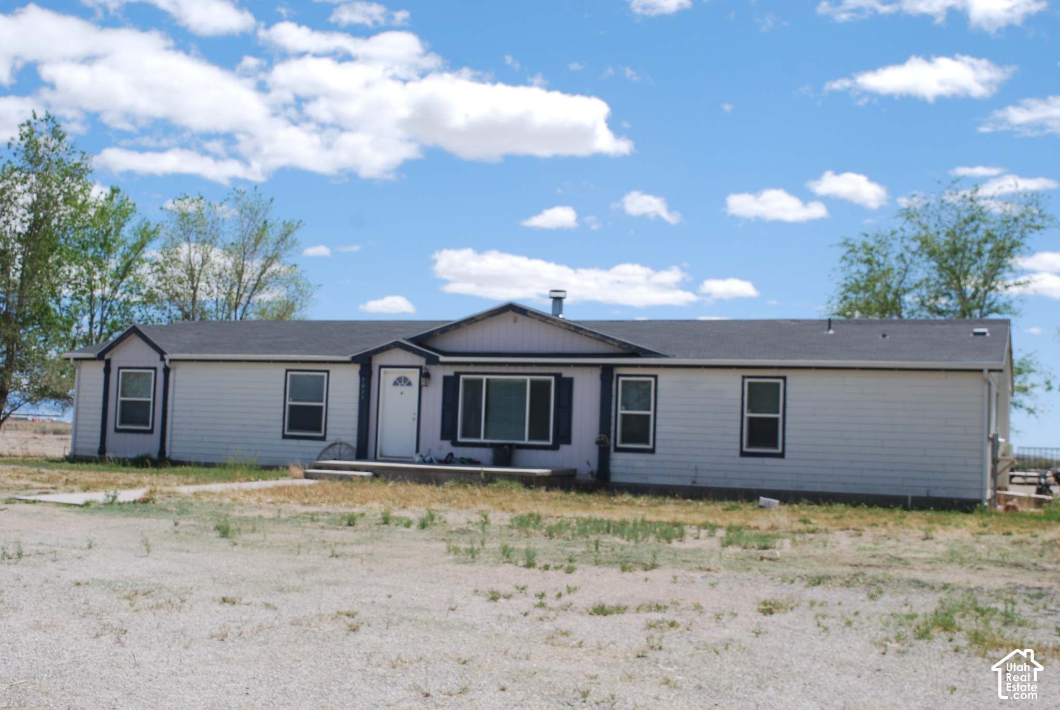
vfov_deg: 30.9
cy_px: 355
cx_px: 530
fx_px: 1282
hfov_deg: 44.9
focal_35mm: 44
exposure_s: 1/250
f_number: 8
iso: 100
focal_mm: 29
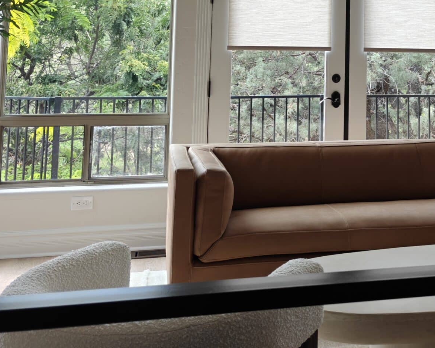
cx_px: 369
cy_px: -9
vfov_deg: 26.0
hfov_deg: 32.9
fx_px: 708
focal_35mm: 55
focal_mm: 6.06
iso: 160
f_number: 1.6
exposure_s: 1/300
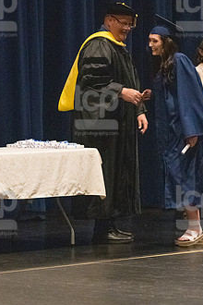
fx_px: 2157
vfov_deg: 8.1
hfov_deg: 5.4
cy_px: 110
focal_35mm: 255
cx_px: 96
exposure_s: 1/400
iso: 10000
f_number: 3.2
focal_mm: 125
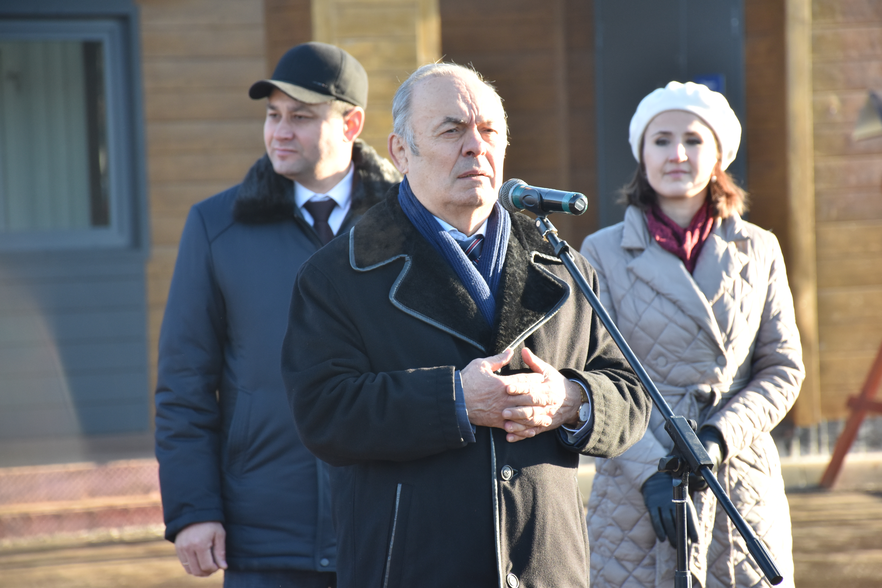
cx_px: 441
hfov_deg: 10.5
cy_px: 294
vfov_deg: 7.0
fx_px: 4777
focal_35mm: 195
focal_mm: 130
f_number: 5.6
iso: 500
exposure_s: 1/200
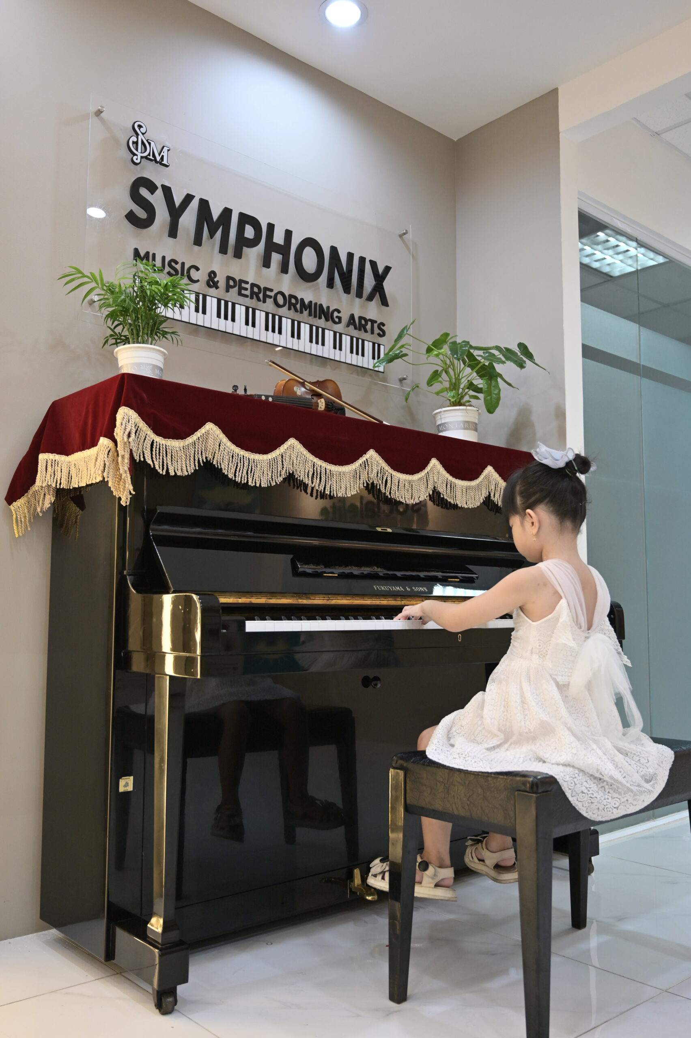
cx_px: 346
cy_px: 519
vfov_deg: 60.3
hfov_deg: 42.3
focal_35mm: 31
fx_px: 894
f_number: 4
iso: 640
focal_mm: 31
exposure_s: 1/100
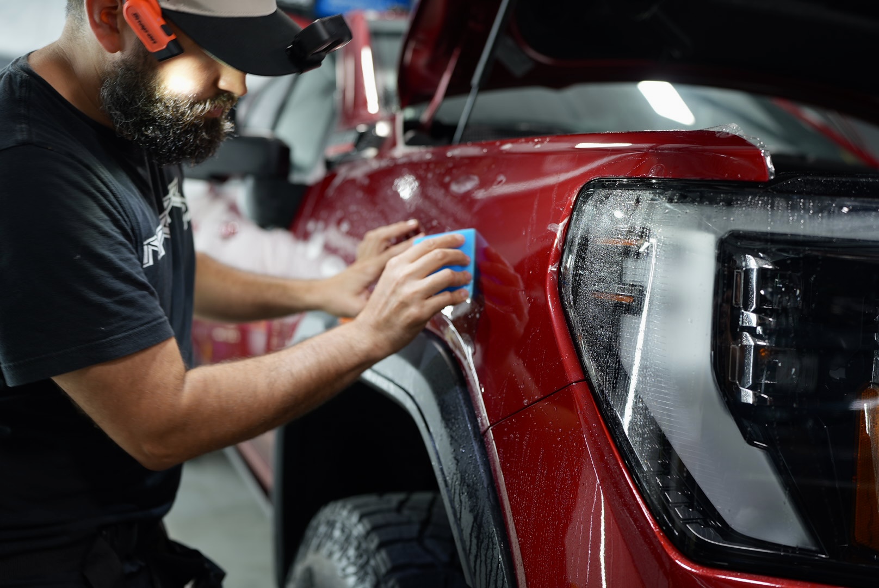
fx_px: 855
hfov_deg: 54.4
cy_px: 294
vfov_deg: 37.9
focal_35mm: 35
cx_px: 440
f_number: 2.2
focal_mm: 35
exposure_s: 1/50
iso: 100
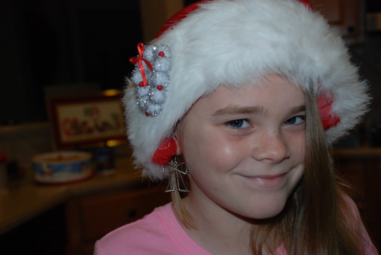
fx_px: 556
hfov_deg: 37.8
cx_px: 190
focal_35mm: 52
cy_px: 128
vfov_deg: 25.8
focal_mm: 35
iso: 200
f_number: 4.5
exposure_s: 1/60
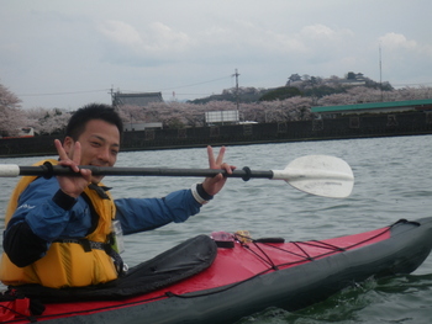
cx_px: 216
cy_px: 162
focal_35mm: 94
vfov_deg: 15.7
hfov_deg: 20.9
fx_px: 1174
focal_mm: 16.7
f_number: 5
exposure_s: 1/250
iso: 50
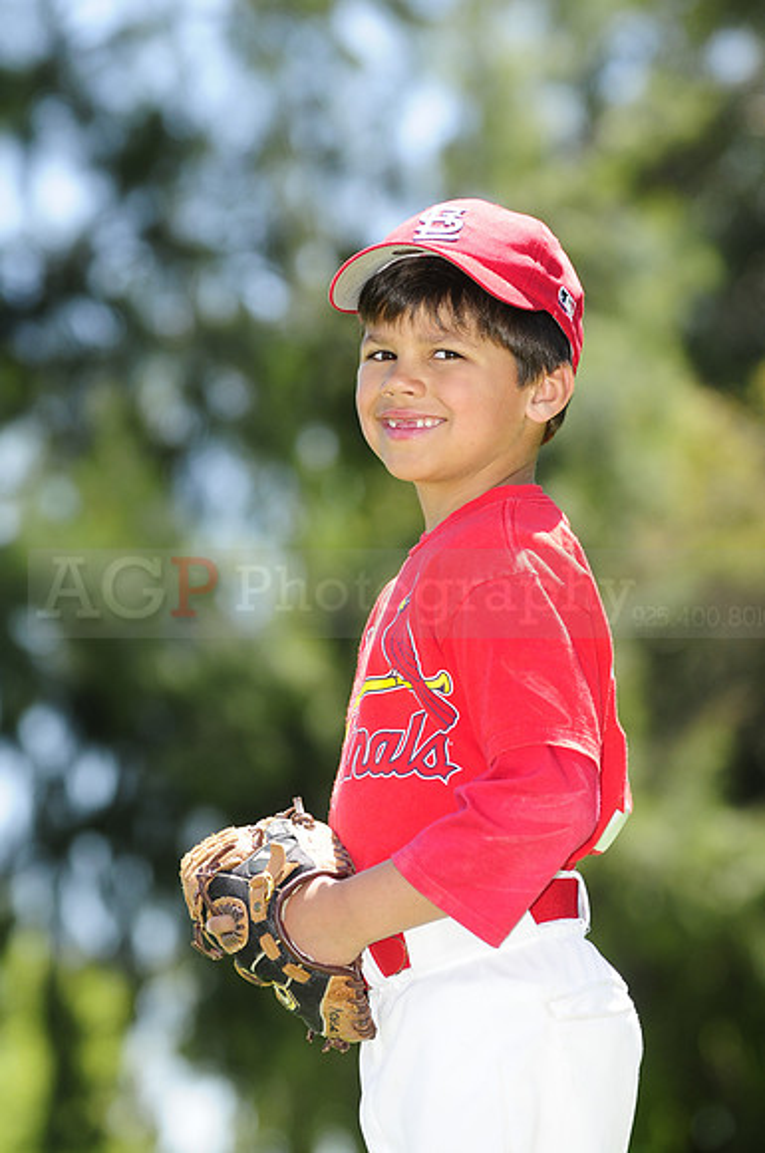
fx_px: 6234
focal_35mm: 195
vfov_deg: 10.6
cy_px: 576
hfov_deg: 7.0
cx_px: 382
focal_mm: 130
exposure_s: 1/640
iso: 200
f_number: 4
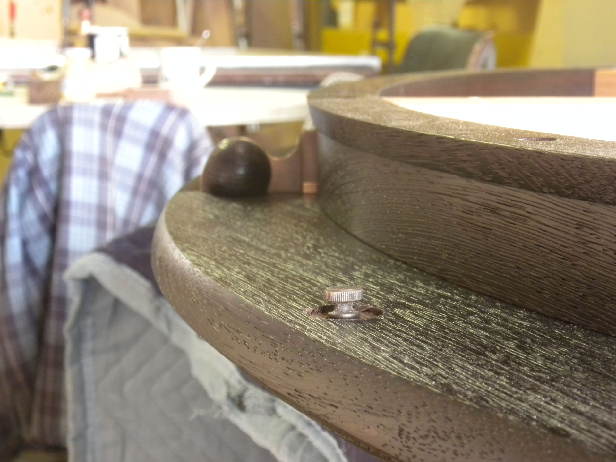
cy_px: 231
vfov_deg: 17.4
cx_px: 308
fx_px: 1513
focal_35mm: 85
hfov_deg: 23.0
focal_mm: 15
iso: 400
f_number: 5.1
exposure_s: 1/10.4
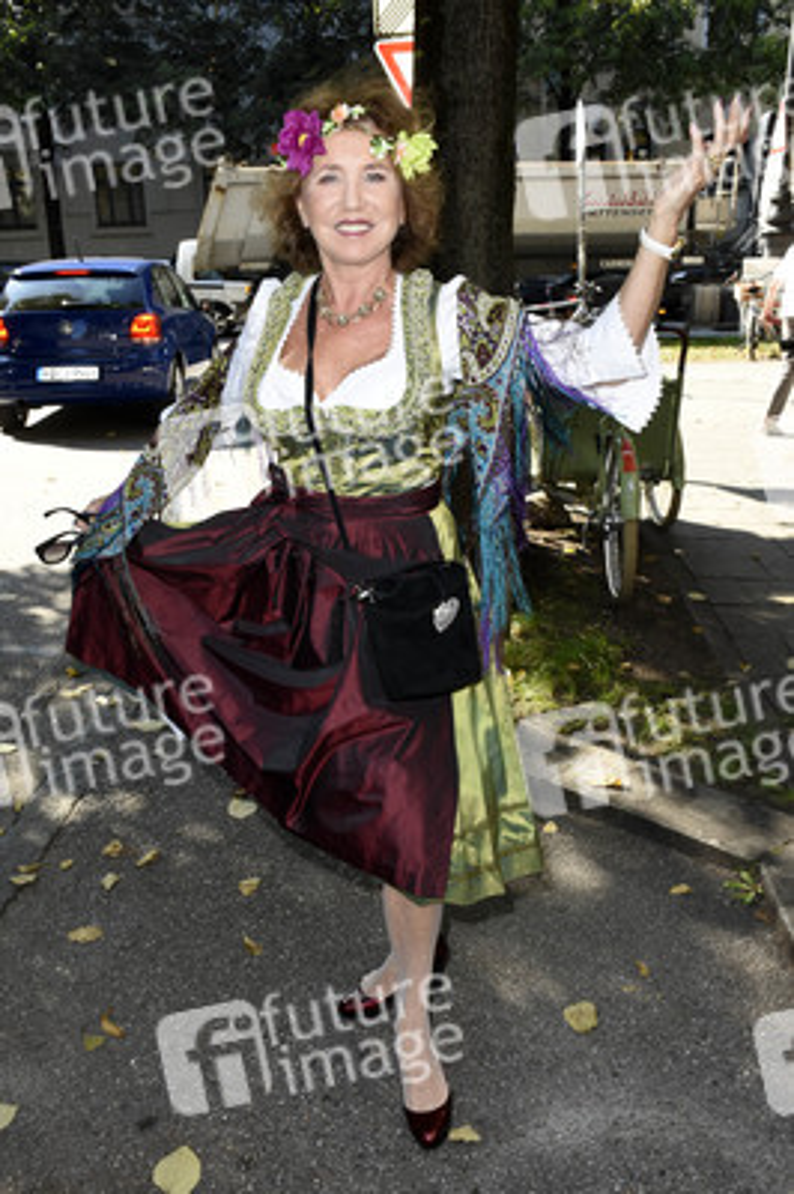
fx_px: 1094
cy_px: 597
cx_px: 397
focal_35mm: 33
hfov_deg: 39.9
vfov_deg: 57.3
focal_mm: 22
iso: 500
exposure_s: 1/160
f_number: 8
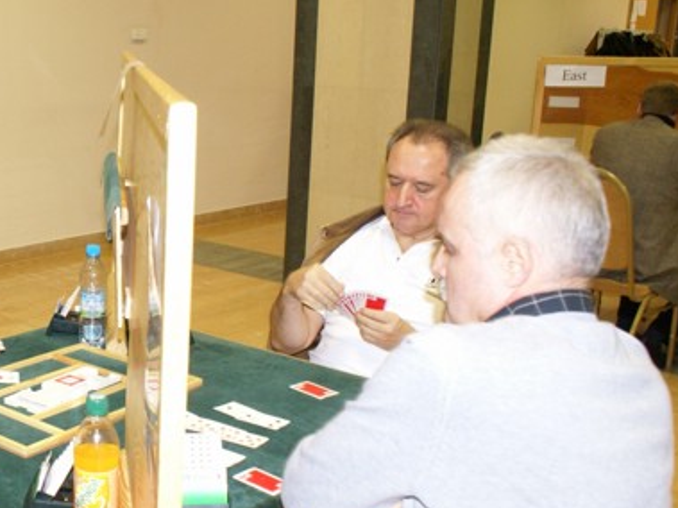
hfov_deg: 37.4
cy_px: 318
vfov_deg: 30.1
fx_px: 940
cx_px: 82
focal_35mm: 48
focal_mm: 18
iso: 800
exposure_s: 1/30
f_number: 5.6
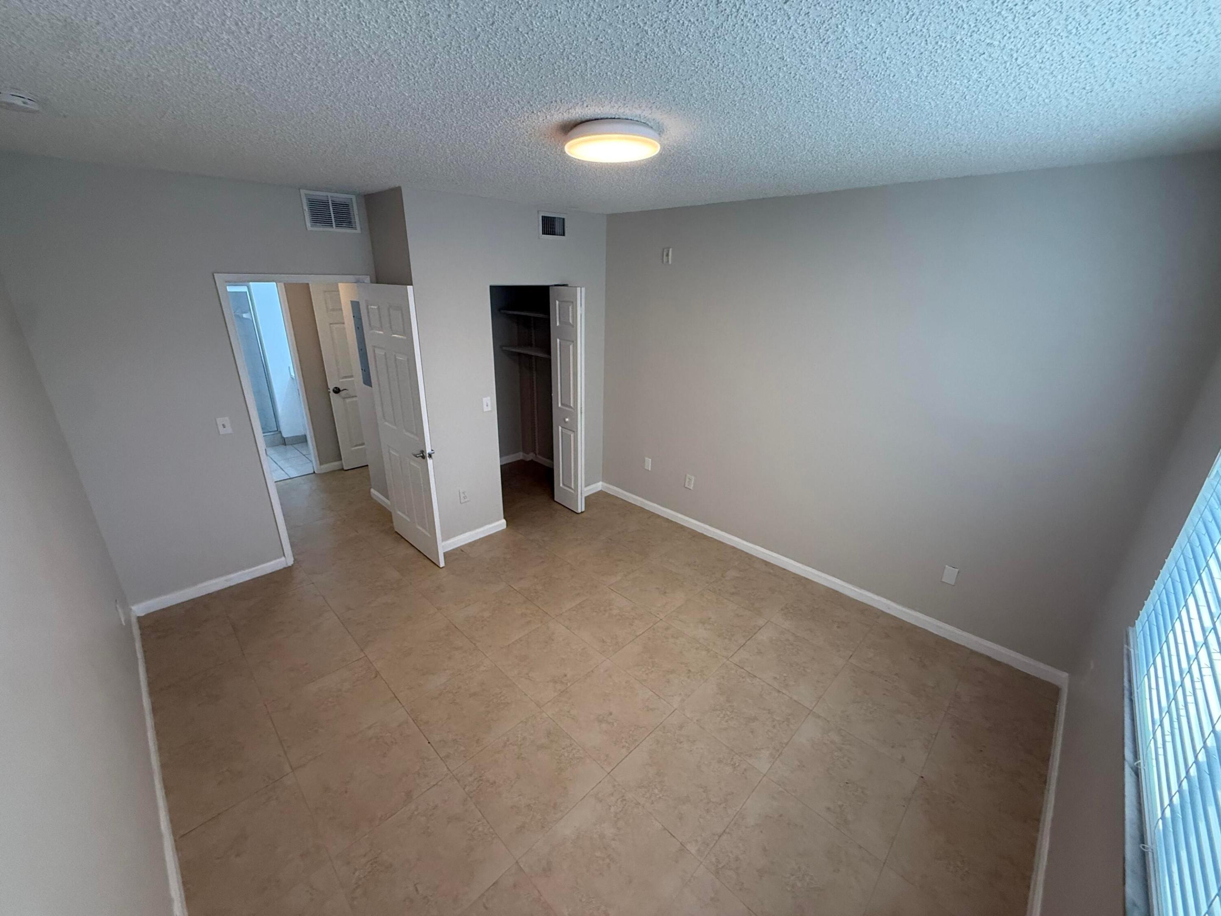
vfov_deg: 85.7
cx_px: 610
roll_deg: -1.1
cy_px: 458
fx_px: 494
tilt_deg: -20.5
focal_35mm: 14
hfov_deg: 102.1
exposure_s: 1/120
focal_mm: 2.22
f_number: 2.2
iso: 320
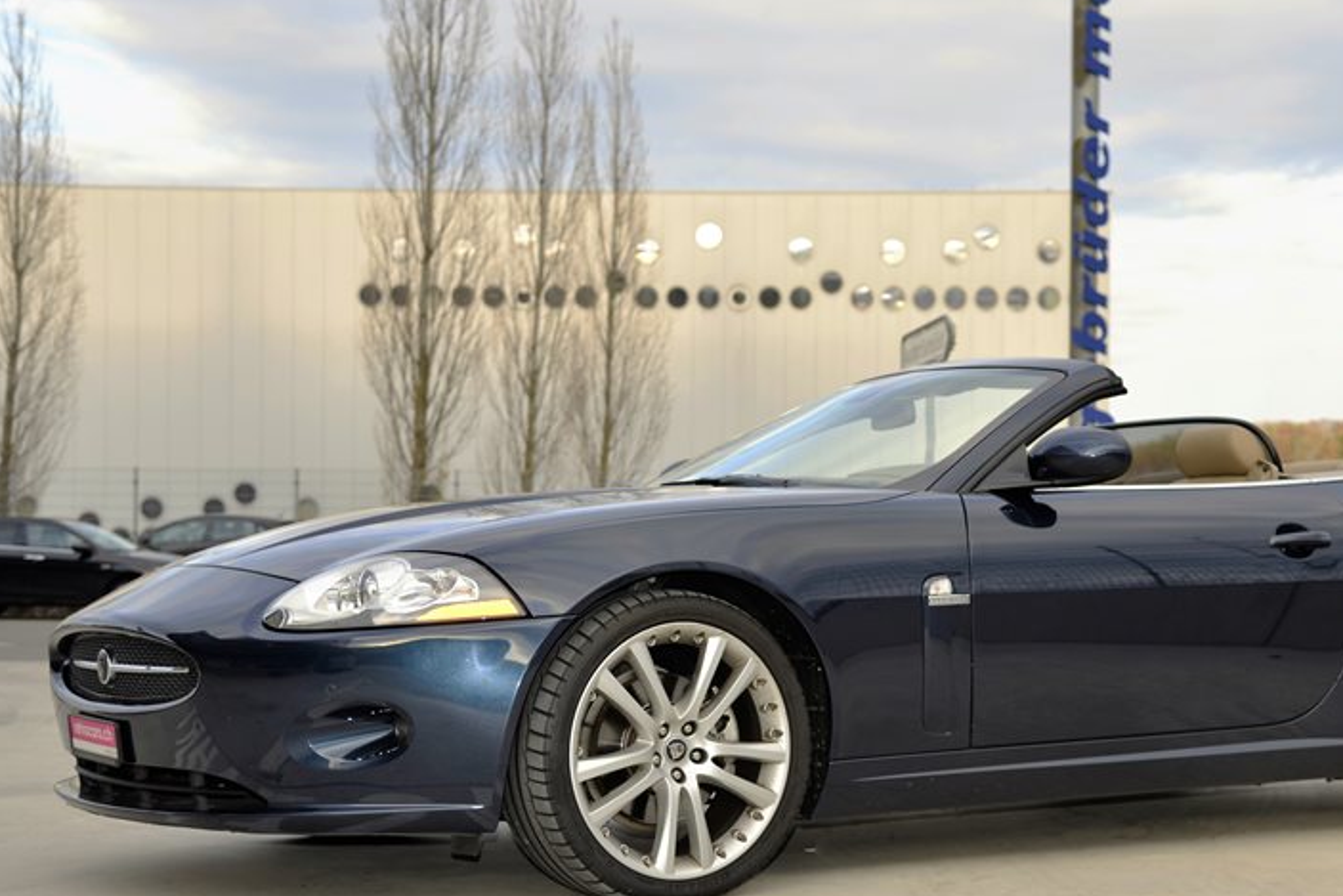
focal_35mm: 60
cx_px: 877
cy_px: 564
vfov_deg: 22.6
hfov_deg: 33.2
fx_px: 2239
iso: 100
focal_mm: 44
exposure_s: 1/200
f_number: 4
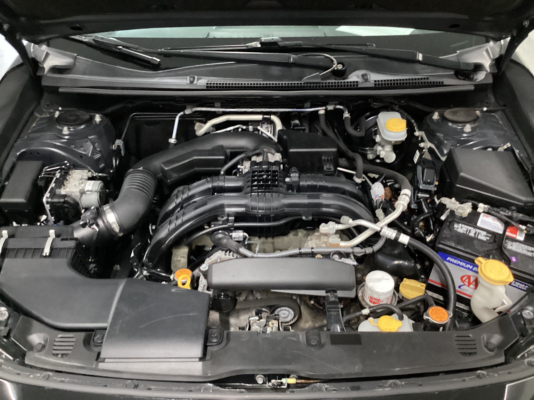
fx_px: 478
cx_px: 267
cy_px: 200
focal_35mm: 31
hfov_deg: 58.4
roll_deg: +1.4
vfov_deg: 45.4
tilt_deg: -39.3
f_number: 2.4
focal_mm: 3.3
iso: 400
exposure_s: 1/30
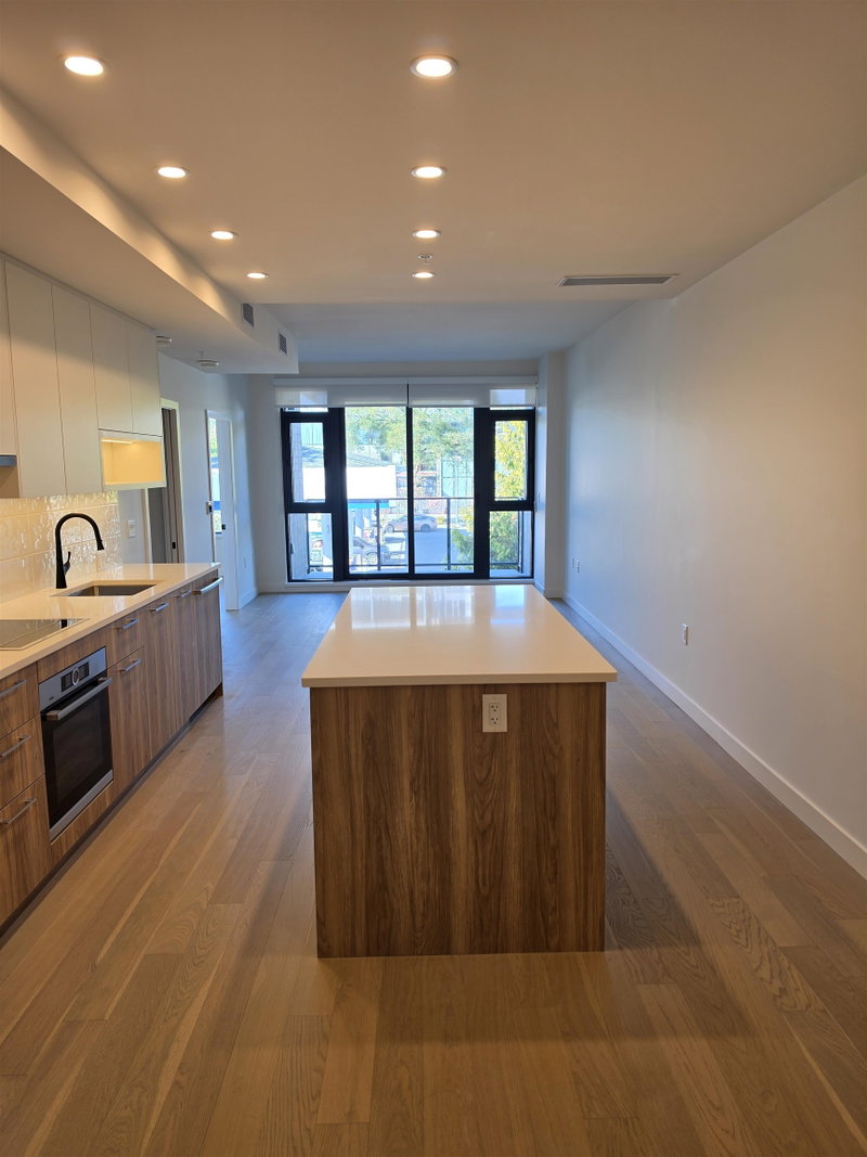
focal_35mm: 23
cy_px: 578
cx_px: 434
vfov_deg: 73.9
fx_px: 768
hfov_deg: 58.9
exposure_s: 1/120
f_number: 1.4
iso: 25
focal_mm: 6.5
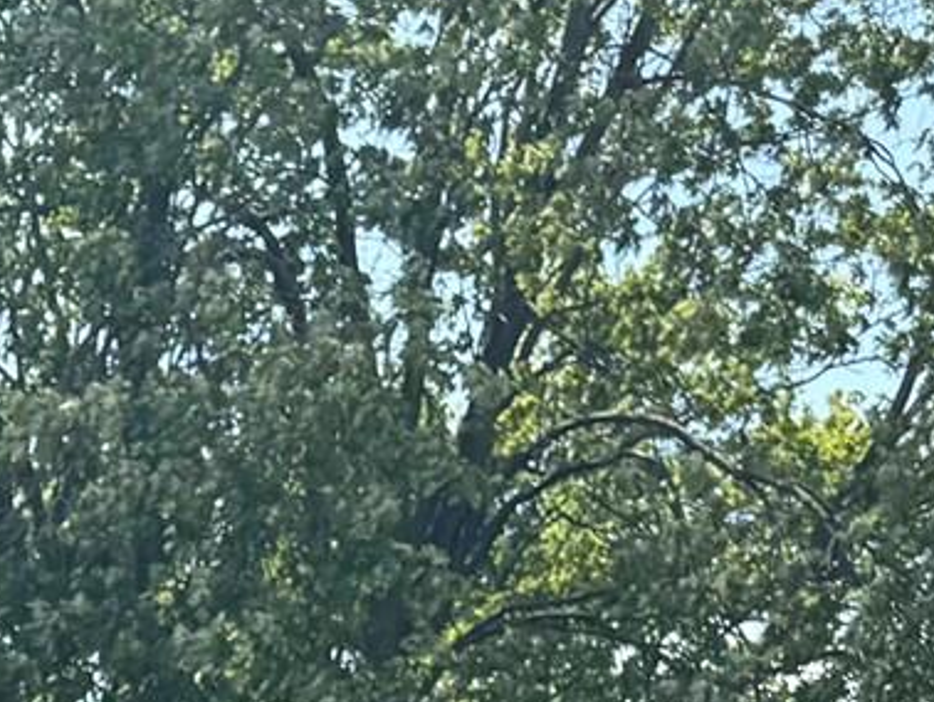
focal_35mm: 130
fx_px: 3510
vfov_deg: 9.8
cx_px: -870
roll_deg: +0.1
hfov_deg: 13.3
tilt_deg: -1.3
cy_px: 1787
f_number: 1.78
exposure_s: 1/3247
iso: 80
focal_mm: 6.76
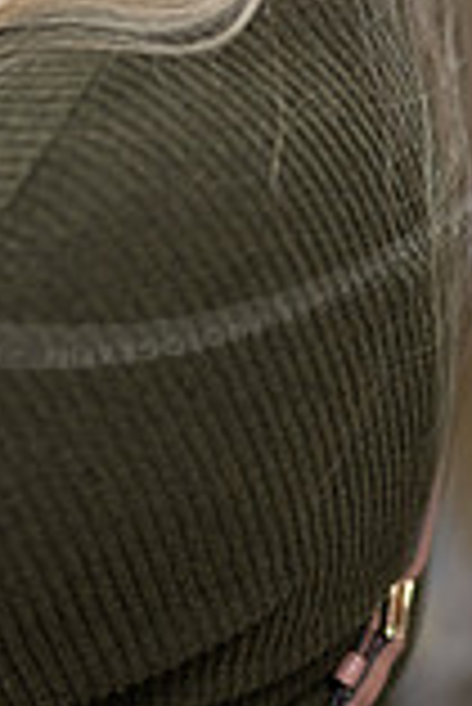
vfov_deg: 13.8
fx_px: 2806
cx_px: -9
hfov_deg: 9.5
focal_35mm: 143
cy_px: -216
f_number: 1.3
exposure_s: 1/250
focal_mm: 50
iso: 800
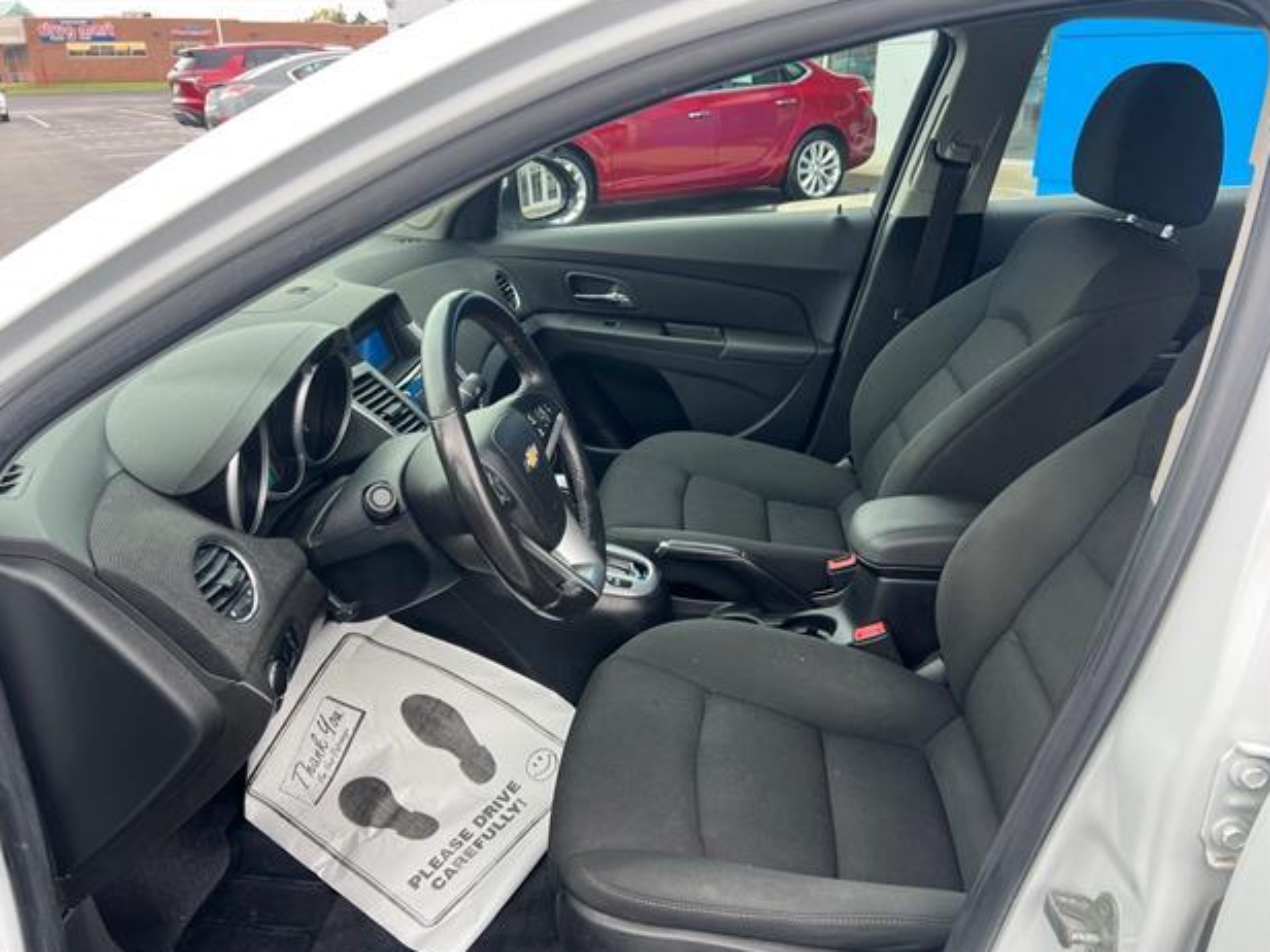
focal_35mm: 27
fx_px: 991
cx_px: 623
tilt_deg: -23.3
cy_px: 484
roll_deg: +0.6
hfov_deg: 65.3
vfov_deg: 51.4
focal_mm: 5.7
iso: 40
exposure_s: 1/274
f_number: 1.5
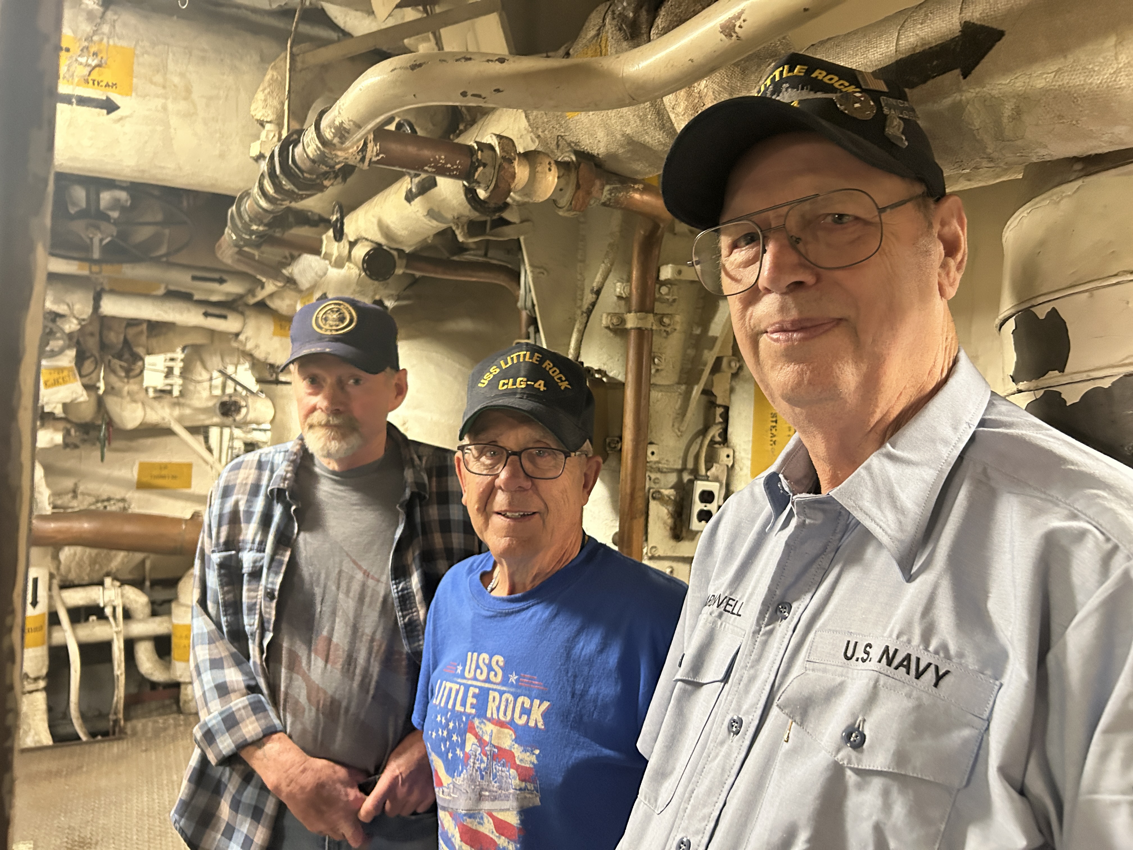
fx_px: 851
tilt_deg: -3.3
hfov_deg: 67.3
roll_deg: -3.0
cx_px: 566
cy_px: 425
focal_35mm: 26
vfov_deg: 53.1
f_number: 1.5
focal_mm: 5.7
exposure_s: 1/30
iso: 800
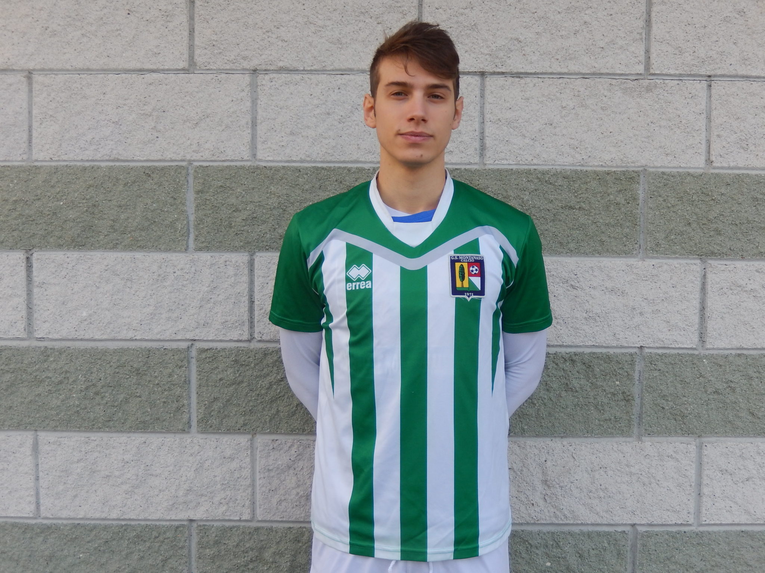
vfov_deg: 32.2
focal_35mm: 45
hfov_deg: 42.1
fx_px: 994
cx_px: 382
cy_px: 286
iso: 125
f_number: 4.3
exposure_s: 1/125
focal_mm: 8.1
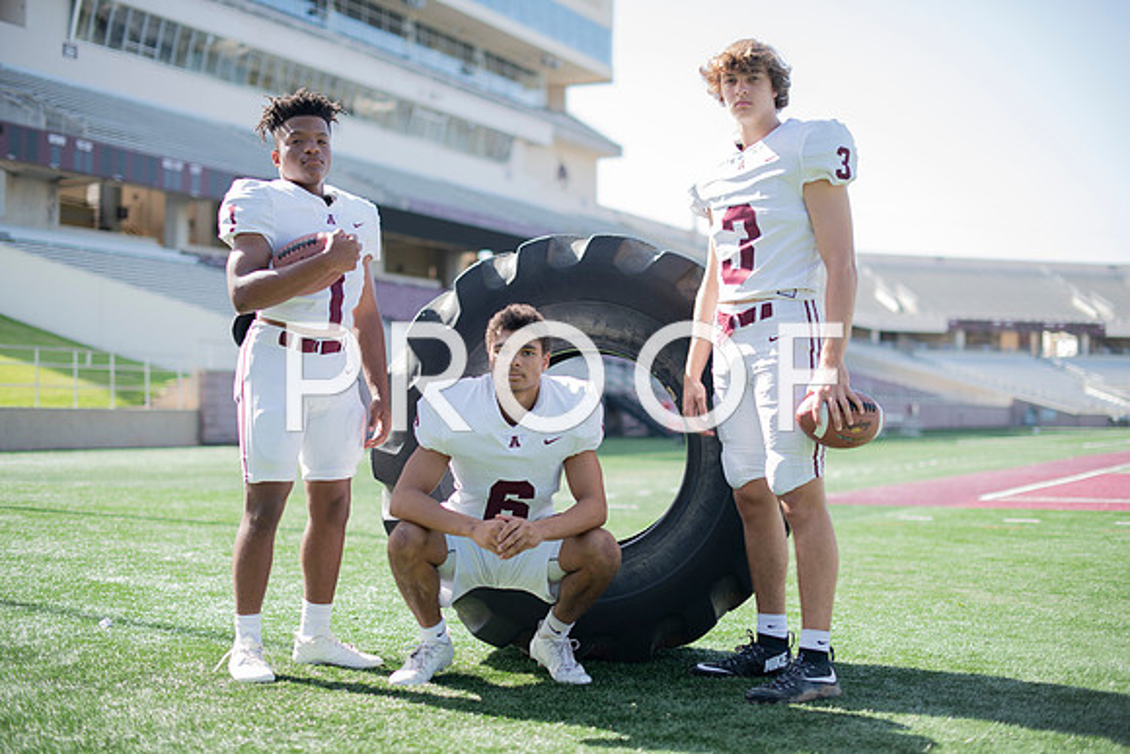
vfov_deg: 27.0
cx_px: 565
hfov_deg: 39.6
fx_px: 1570
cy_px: 377
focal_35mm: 50
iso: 64
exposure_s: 1/400
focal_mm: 50
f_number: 2
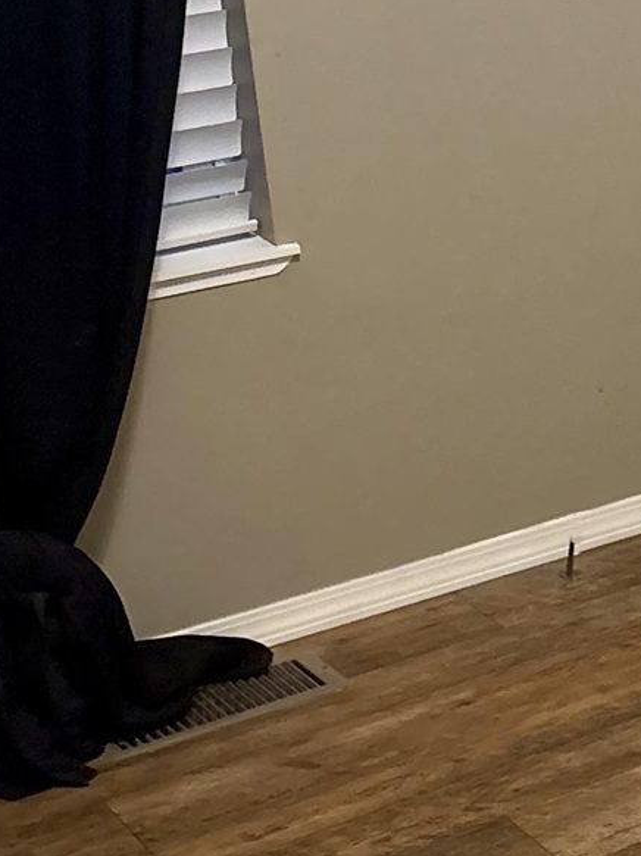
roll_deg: +1.1
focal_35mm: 103
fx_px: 2545
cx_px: 1134
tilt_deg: -15.9
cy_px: 274
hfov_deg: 13.1
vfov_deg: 19.0
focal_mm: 5.96
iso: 320
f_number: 1.6
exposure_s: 1/40
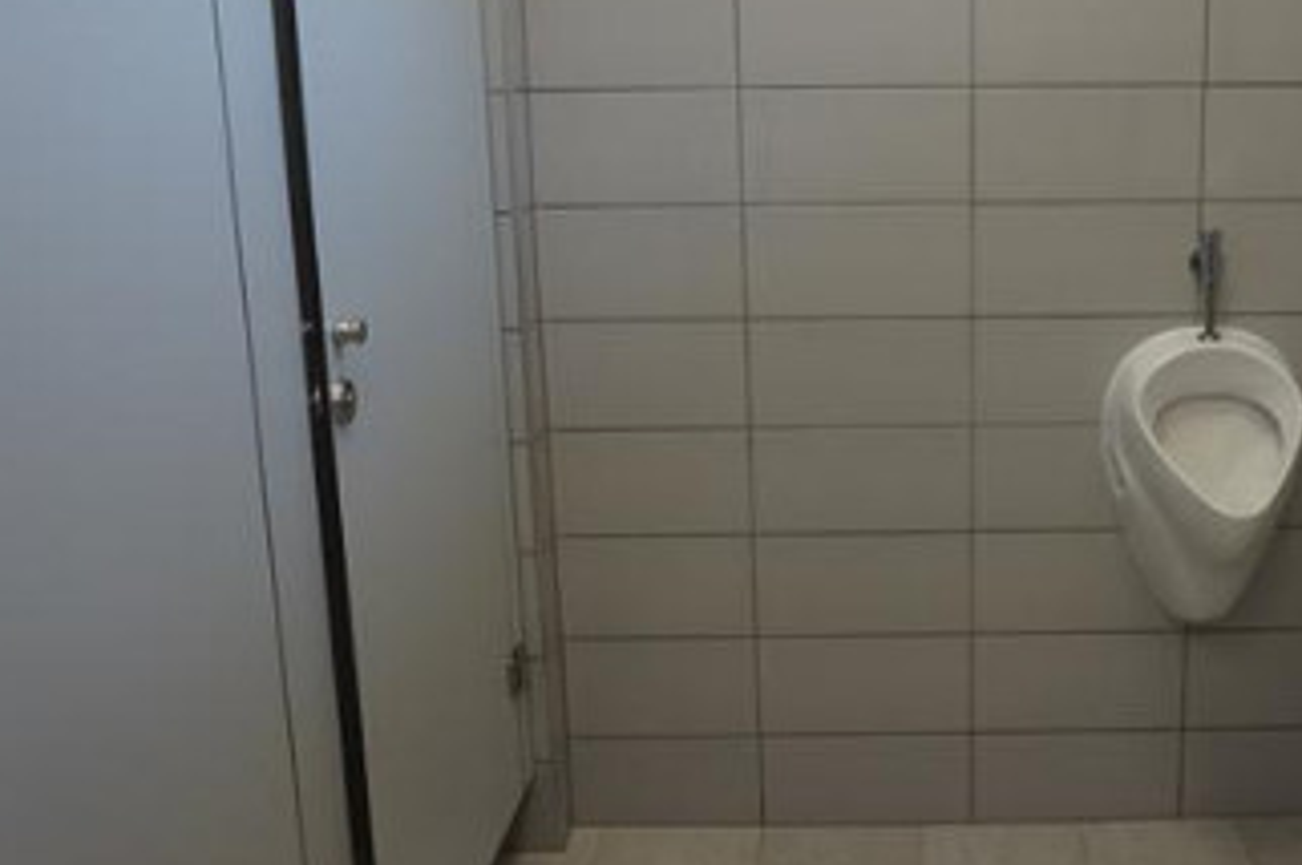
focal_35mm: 41
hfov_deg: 46.2
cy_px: 360
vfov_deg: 32.5
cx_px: 934
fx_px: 1481
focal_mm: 16
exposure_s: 1/320
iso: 1000
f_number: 4
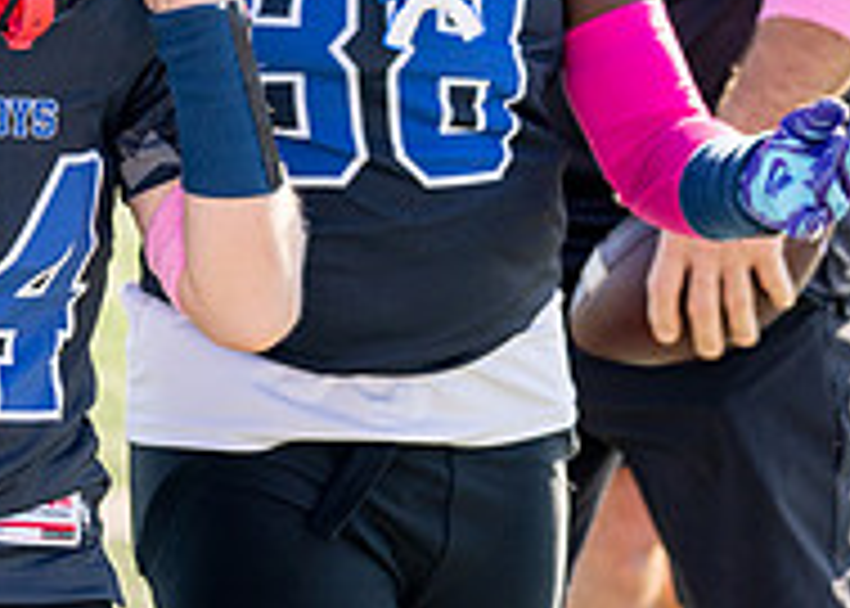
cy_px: -105
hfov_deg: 8.0
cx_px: -11
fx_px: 6083
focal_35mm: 252
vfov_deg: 5.7
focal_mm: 76
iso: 160
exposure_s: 1/1600
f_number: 2.8
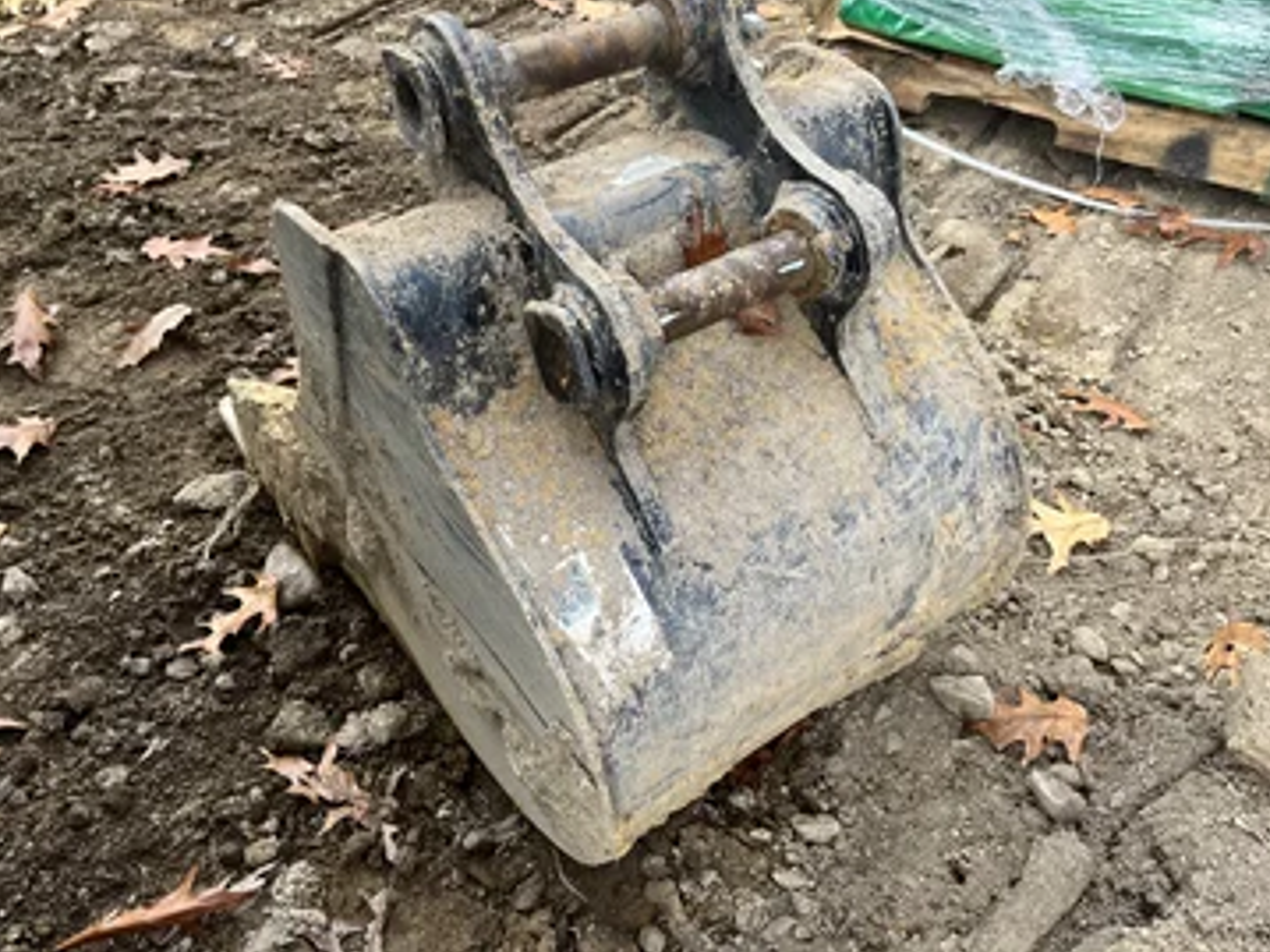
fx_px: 1064
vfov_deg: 48.1
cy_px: 425
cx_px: 651
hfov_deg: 61.7
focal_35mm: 29
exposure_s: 1/179
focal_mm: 5.1
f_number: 1.6
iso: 40
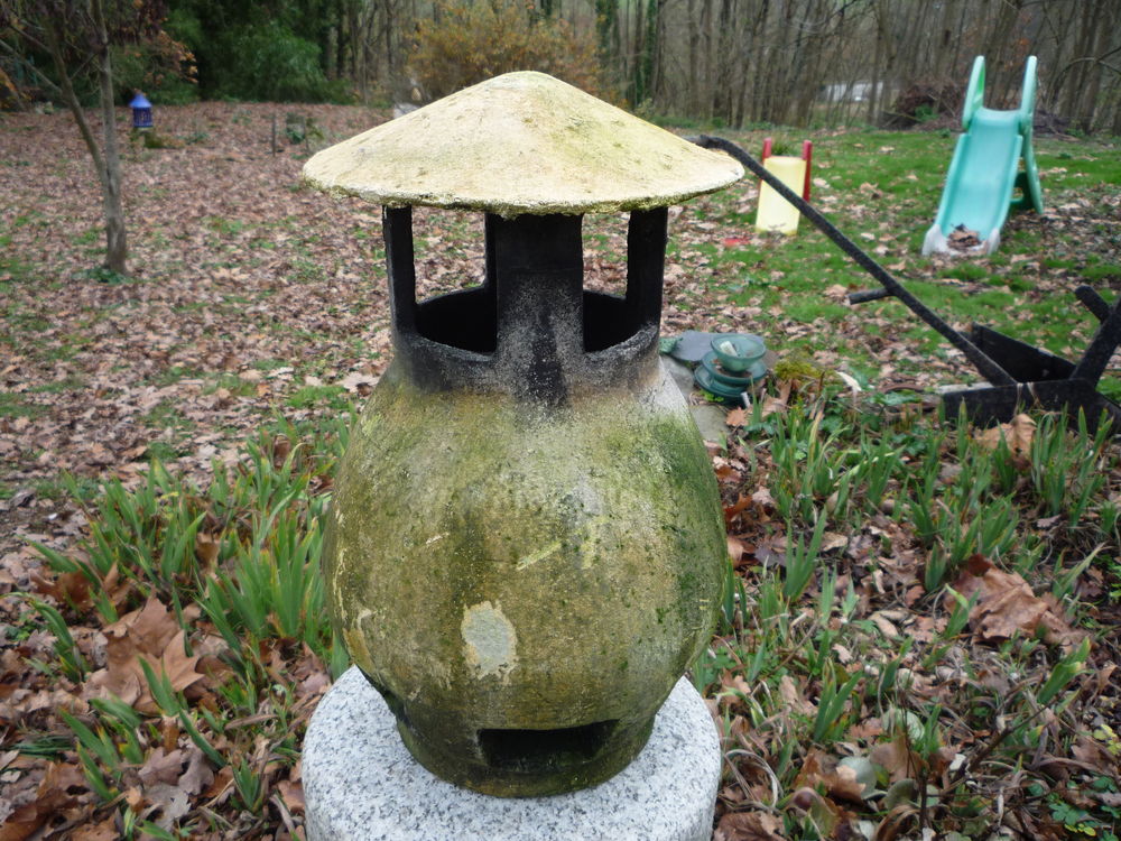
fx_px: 972
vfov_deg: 46.8
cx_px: 560
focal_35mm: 30
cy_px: 420
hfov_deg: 60.0
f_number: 3.3
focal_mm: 5.2
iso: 100
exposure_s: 1/100
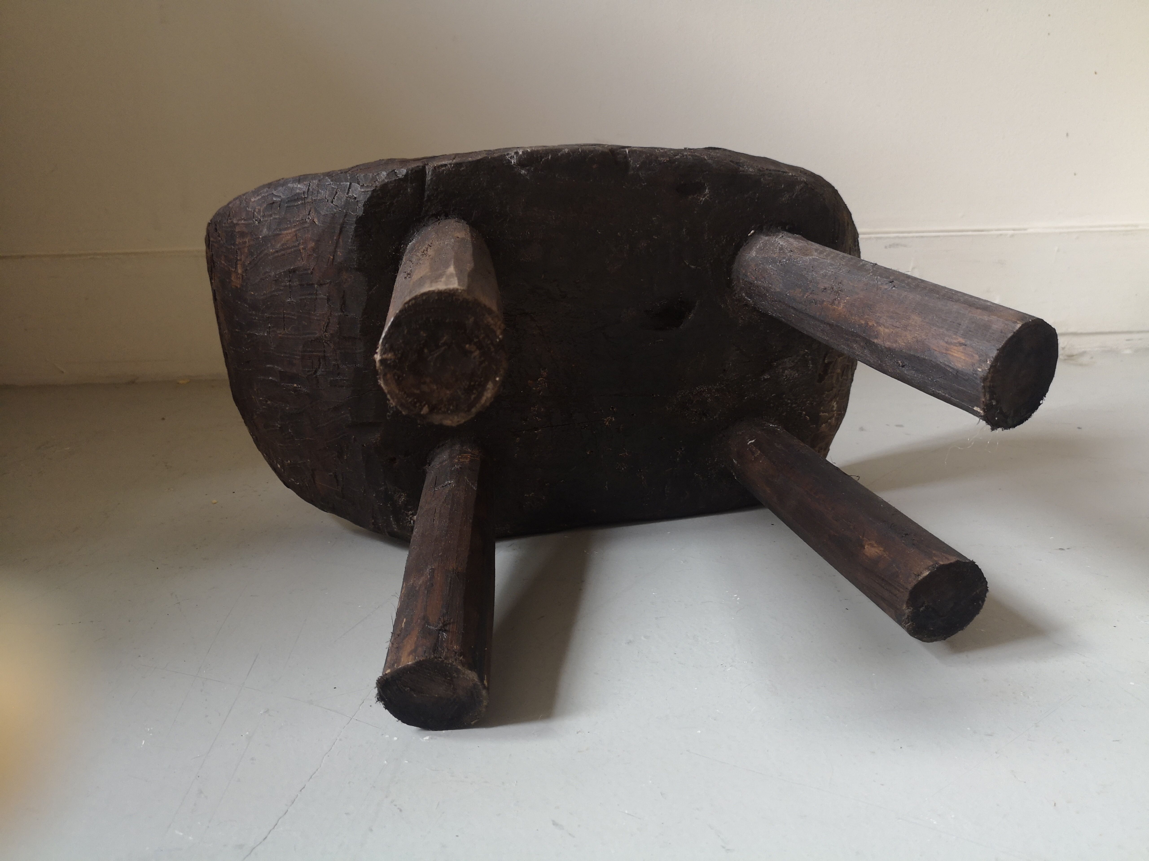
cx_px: 574
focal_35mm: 27
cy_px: 430
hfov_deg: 65.3
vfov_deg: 51.4
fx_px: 896
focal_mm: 3.95
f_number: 1.8
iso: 100
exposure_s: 1/50
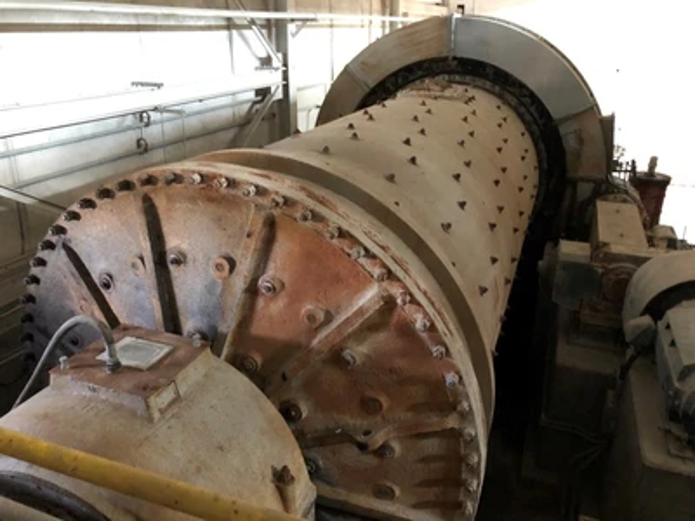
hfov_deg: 63.4
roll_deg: -1.0
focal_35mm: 28
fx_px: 562
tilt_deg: -23.4
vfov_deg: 49.7
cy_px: 260
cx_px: 348
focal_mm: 3.99
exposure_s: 1/4
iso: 125
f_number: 1.8
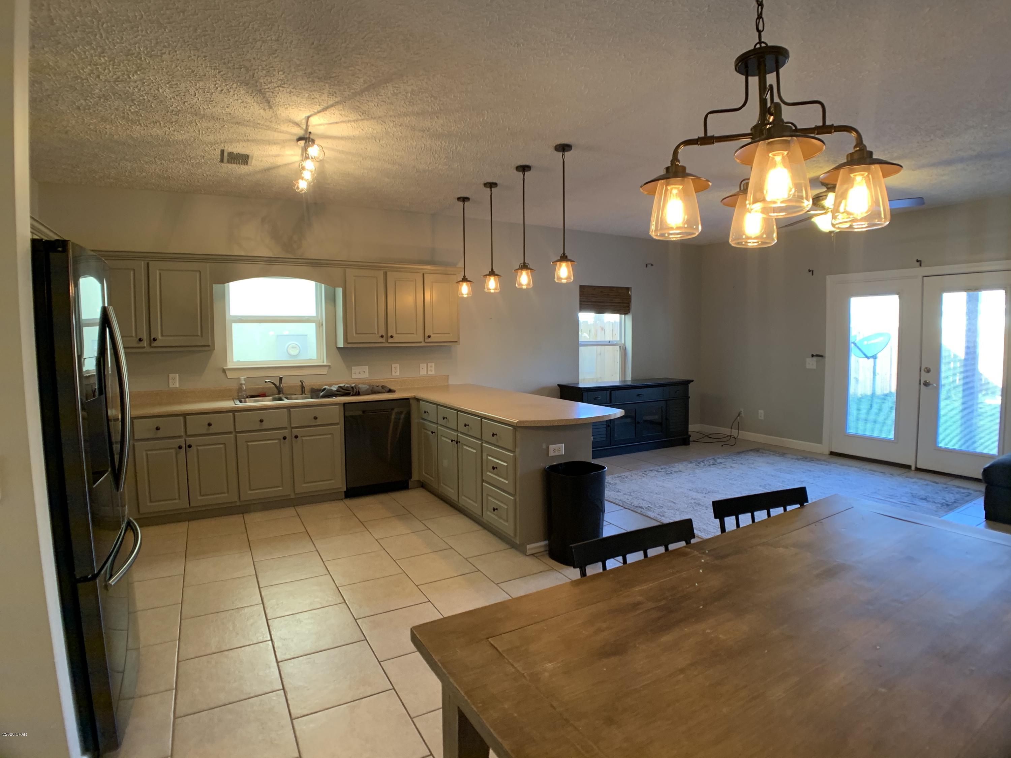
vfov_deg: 53.1
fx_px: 759
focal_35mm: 26
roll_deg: -0.3
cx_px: 506
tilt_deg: -3.2
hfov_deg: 67.3
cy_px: 379
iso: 125
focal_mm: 4.25
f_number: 1.8
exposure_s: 1/60
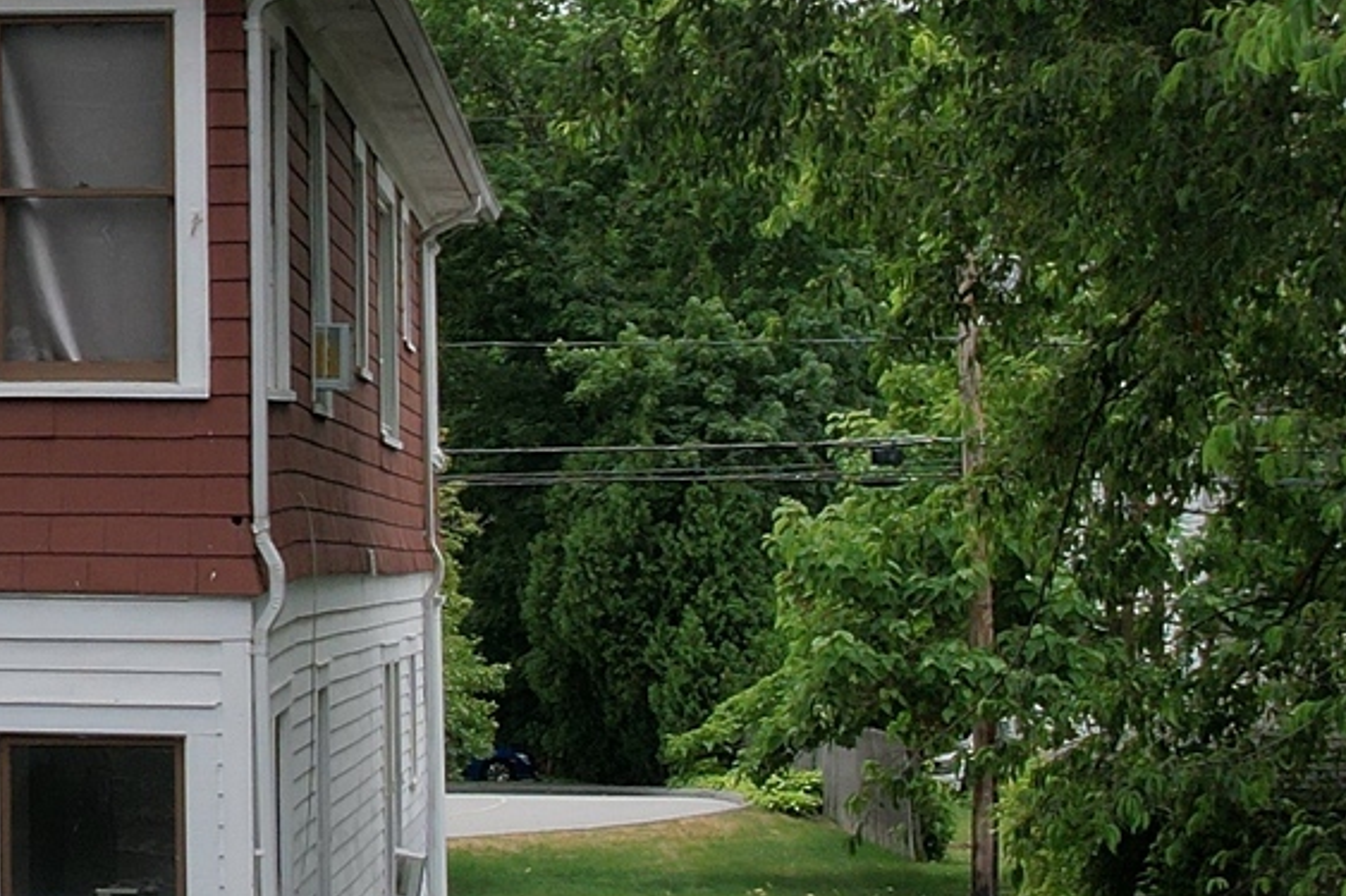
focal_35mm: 120
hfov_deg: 16.2
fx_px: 4485
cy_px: 194
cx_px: -394
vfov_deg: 11.4
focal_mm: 8.38
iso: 100
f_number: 2.8
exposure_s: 1/2500
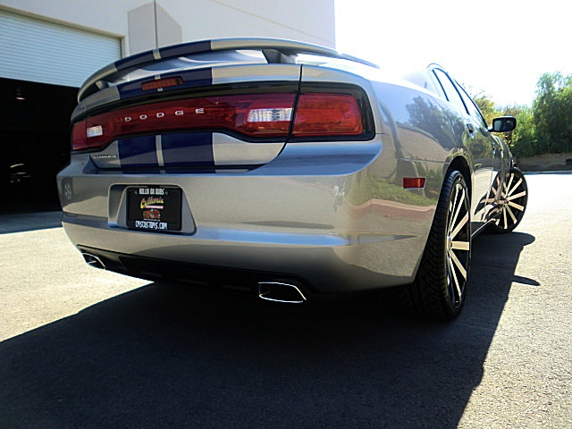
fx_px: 430
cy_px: 214
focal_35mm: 26
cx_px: 286
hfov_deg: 67.3
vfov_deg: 53.1
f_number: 2.6
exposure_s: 1/320
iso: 64
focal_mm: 4.65
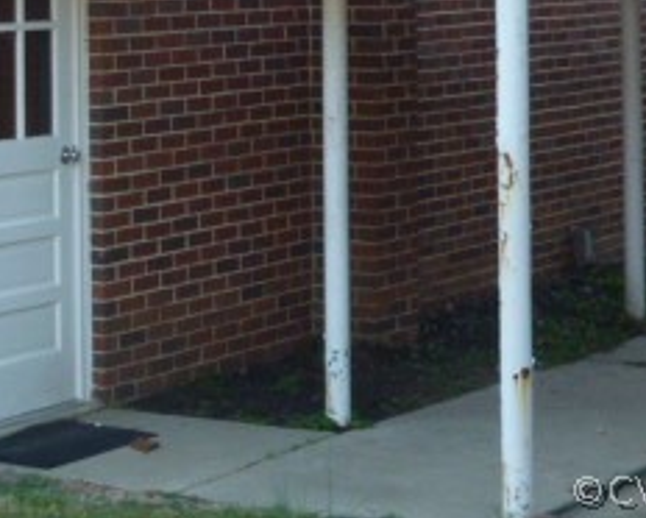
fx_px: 2468
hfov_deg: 14.5
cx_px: -117
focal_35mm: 129
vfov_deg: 11.7
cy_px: -148
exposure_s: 1/80
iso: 200
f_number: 4
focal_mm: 8.6
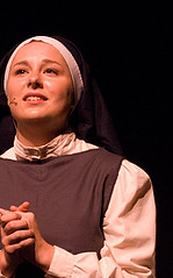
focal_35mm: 353
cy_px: 166
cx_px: -35
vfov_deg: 5.9
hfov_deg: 3.7
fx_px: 2670
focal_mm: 95
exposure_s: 1/100
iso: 1600
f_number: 2.8
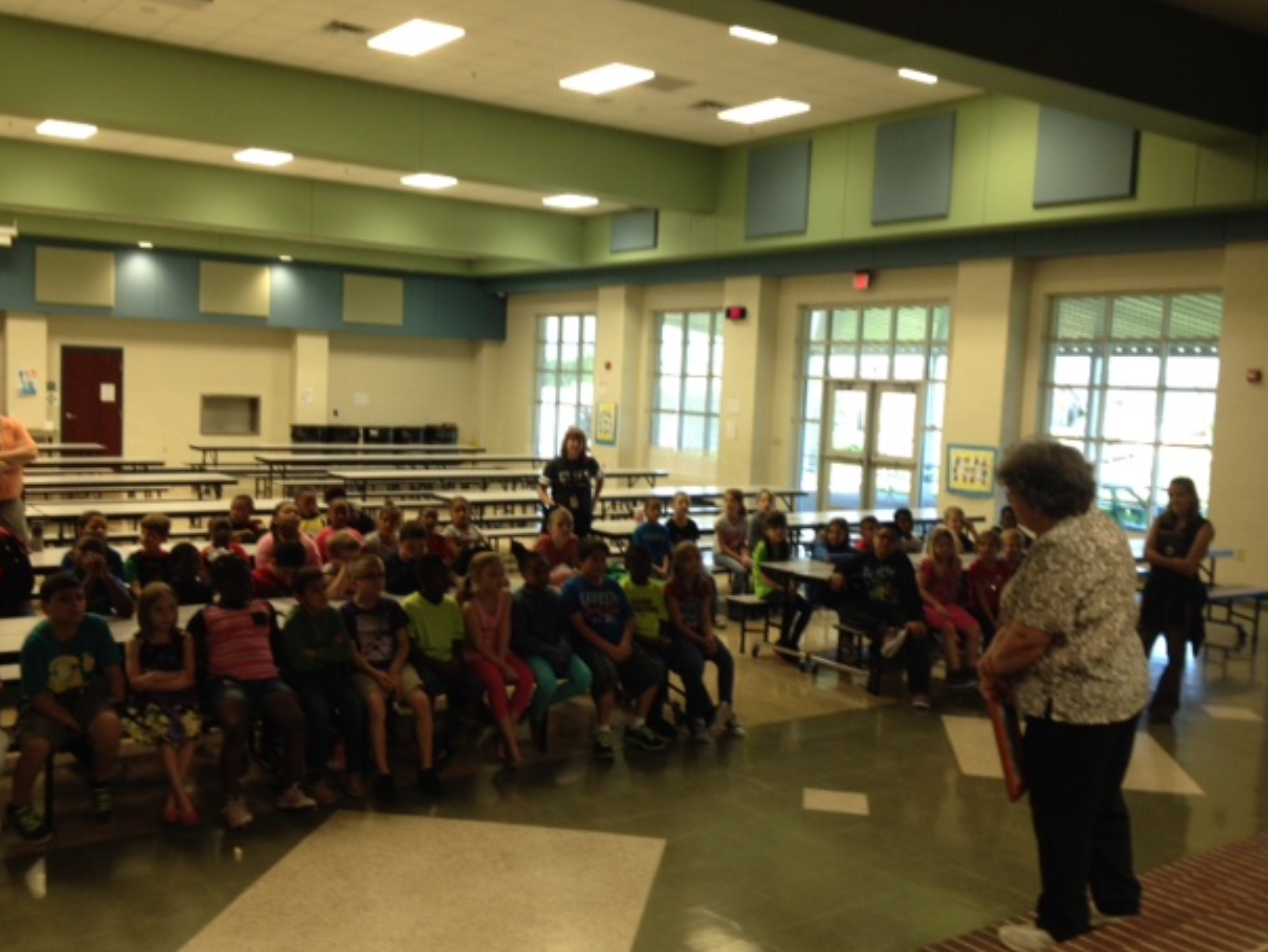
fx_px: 1356
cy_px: 482
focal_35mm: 37
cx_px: 616
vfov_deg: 38.7
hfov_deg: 50.1
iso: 80
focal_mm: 4.28
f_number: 2.4
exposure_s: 1/20
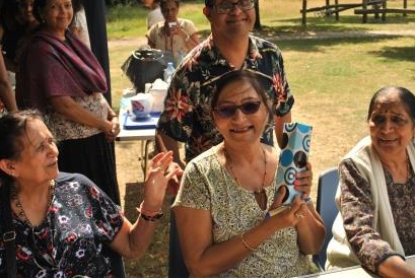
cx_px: 226
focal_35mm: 46
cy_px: 127
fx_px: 531
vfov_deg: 29.3
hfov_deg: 42.6
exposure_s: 1/500
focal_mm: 28
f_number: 5.6
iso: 200
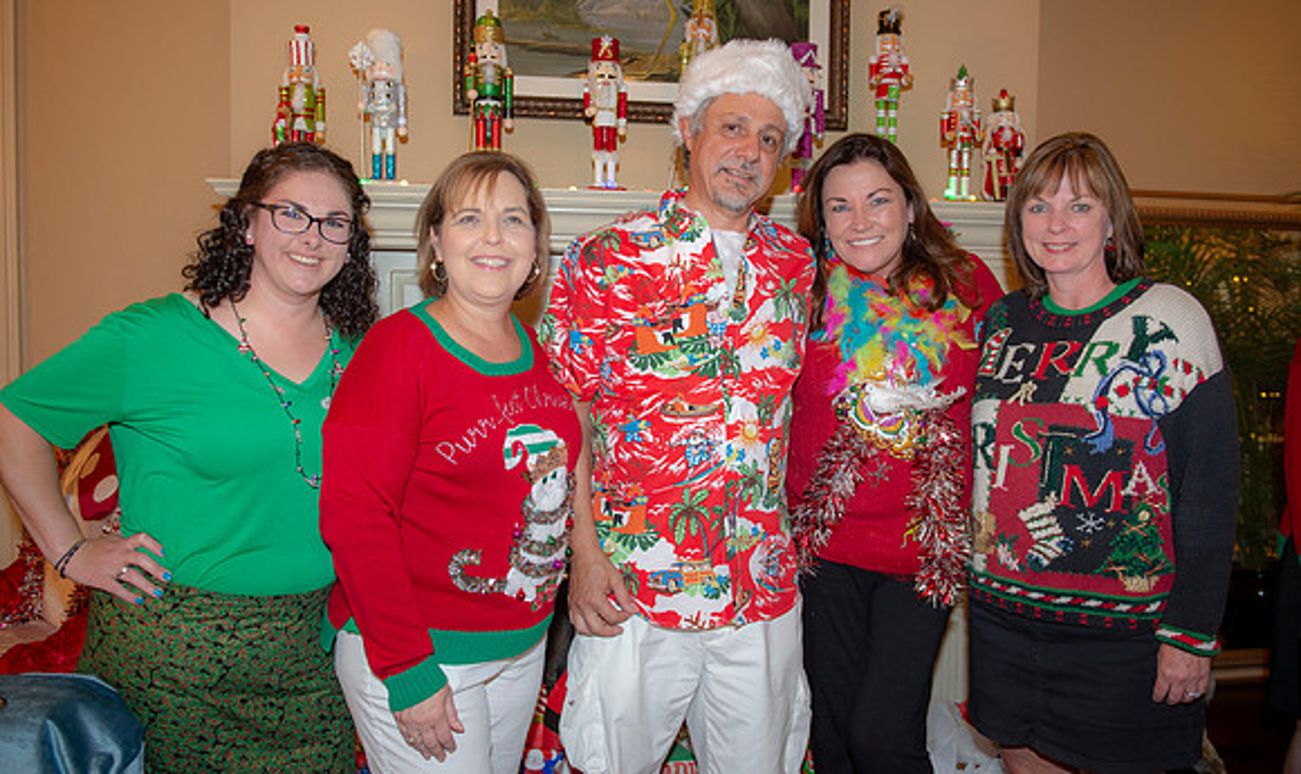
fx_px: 1059
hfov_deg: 63.1
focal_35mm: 30
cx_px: 665
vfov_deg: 40.1
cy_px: 358
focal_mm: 27
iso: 800
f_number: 3.5
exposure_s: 1/60
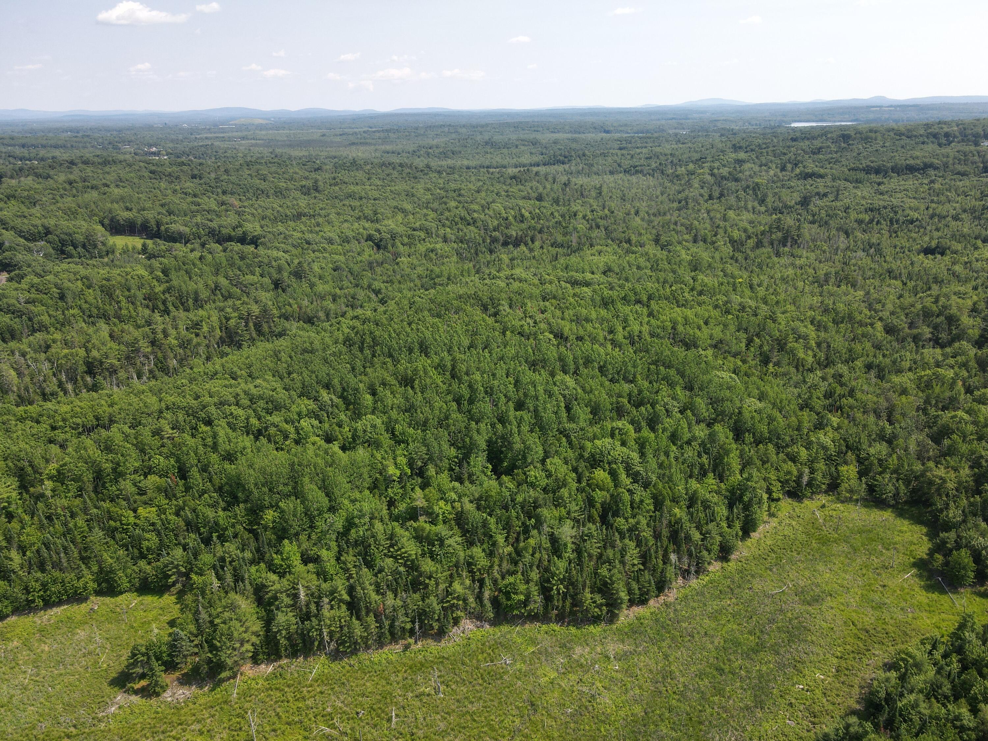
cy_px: 370
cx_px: 494
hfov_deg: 71.6
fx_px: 685
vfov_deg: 56.8
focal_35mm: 24
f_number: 2.8
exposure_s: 1/500
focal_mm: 4.5
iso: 100
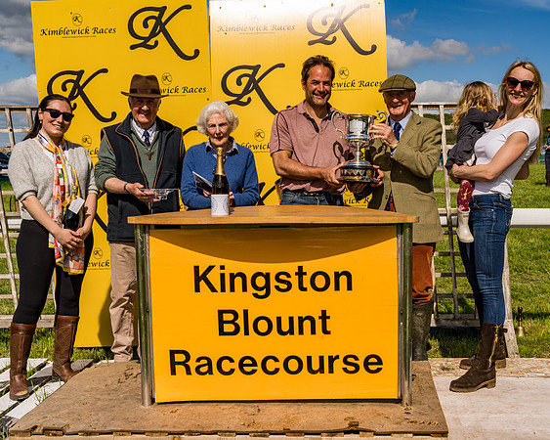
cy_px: 232
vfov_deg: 34.3
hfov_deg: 41.9
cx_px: 335
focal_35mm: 44
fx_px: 713
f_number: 11
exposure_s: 1/200
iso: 50
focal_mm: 36
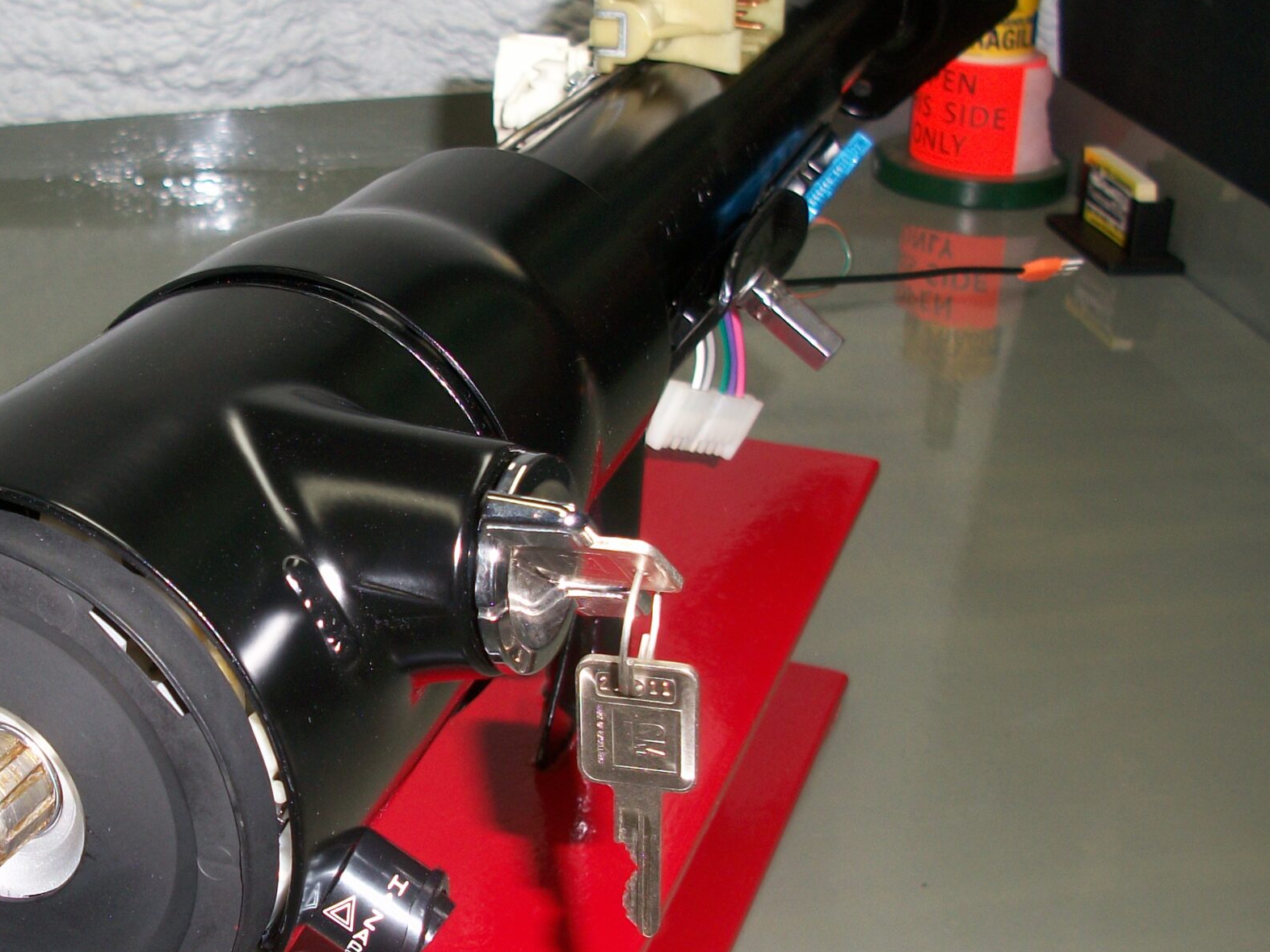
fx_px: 2091
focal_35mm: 57
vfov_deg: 25.5
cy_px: 627
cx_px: 321
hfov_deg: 33.1
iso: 80
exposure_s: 1/60
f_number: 3.1
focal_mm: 6.3
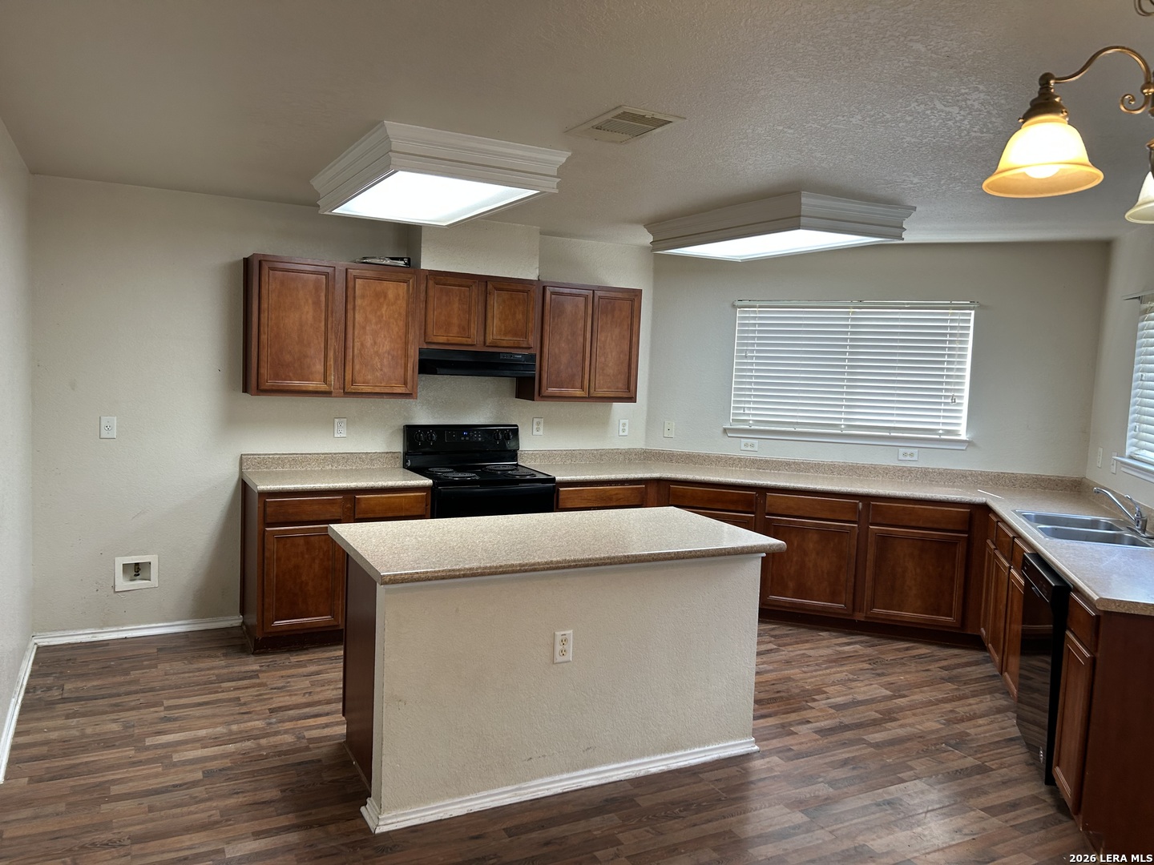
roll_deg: -2.2
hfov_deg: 67.3
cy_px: 432
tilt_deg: -4.7
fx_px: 867
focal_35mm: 26
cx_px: 577
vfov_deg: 53.1
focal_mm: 5.7
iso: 80
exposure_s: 1/120
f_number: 1.5
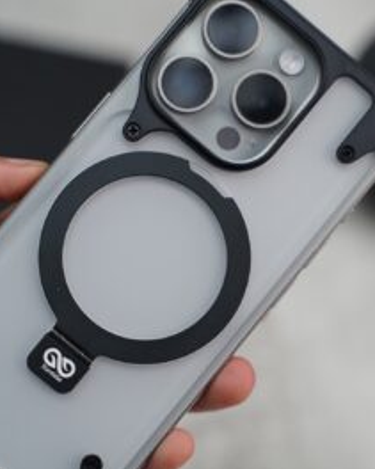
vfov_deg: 20.4
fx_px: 1305
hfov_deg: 16.4
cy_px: 235
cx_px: 195
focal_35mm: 94
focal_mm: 66
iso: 800
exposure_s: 1/80
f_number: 4
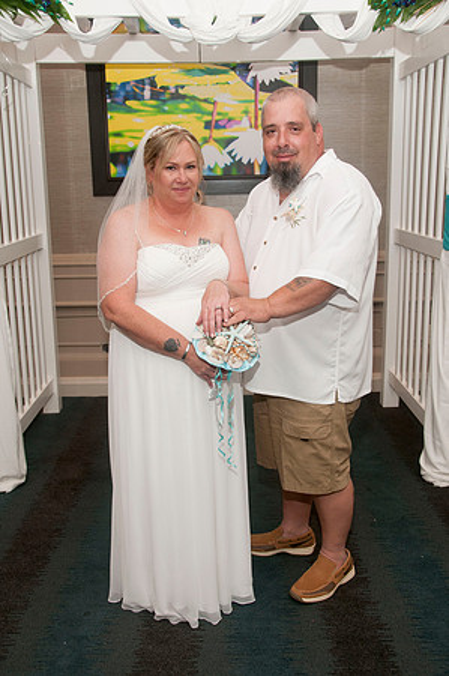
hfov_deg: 36.8
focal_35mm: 36
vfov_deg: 53.2
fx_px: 675
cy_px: 338
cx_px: 224
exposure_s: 1/60
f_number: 5.6
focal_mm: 24
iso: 400
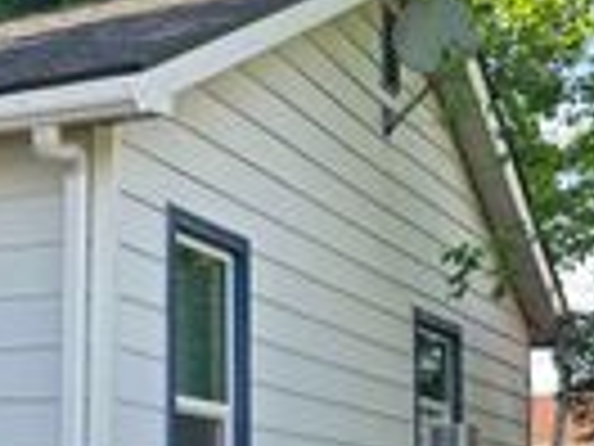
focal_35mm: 87
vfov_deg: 16.9
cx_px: -266
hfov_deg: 19.8
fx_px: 1493
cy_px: 340
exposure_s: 1/300
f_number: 1.7
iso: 12
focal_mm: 6.3
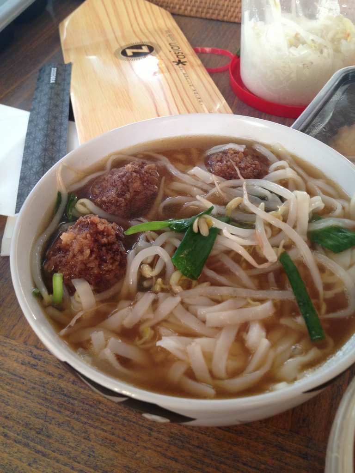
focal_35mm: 35
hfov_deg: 40.7
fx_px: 479
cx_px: 178
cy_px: 236
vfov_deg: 52.6
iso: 100
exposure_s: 1/20
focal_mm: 4.28
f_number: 2.4
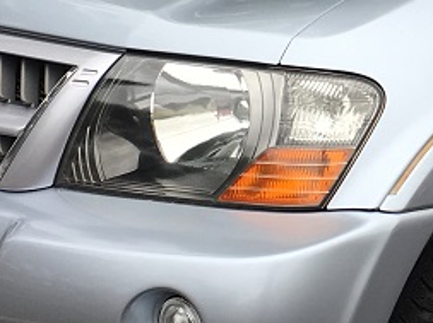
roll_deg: -1.1
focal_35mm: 124
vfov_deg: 11.9
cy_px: 63
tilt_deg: -10.7
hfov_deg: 15.6
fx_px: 1549
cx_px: 435
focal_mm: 4.15
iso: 25
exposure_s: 1/578
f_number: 2.2
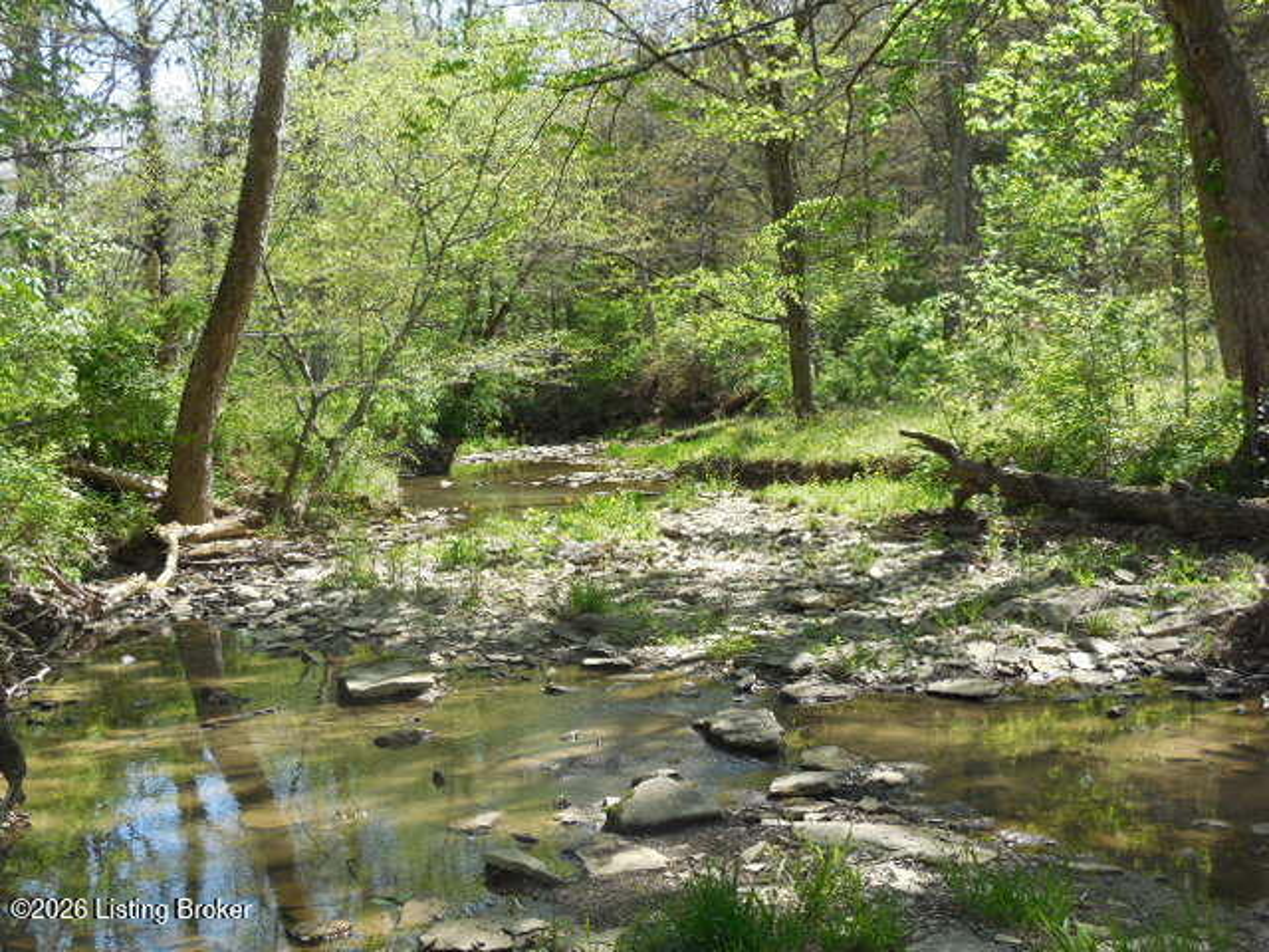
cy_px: 476
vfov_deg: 31.5
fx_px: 1686
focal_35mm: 46
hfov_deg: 41.2
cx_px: 634
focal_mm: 8.2
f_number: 3.8
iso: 125
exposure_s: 1/320
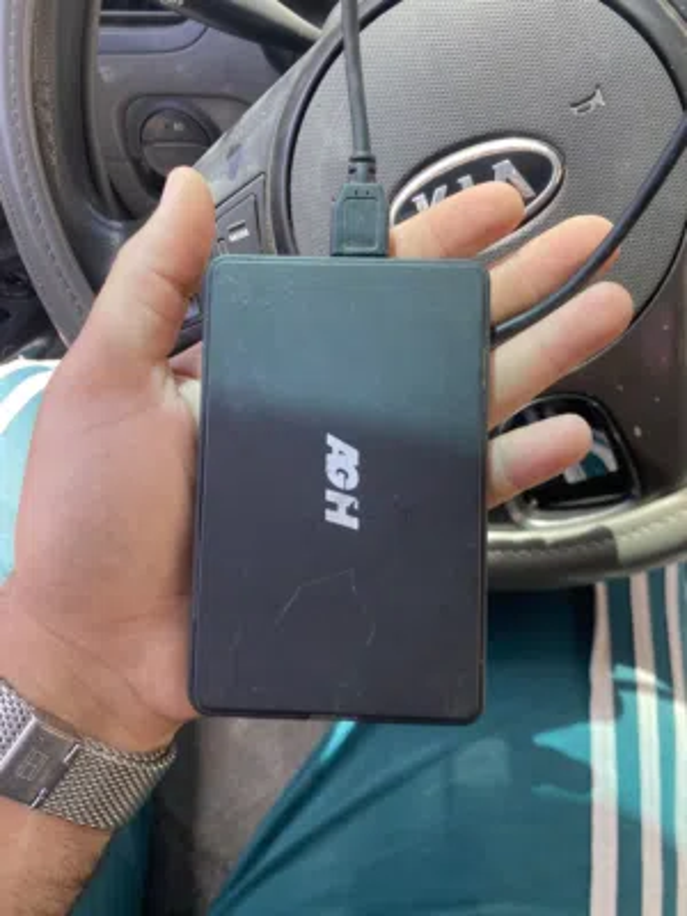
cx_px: 344
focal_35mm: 25
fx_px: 662
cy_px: 458
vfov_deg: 69.4
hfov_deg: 54.9
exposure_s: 1/209
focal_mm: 4.25
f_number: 1.8
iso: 32
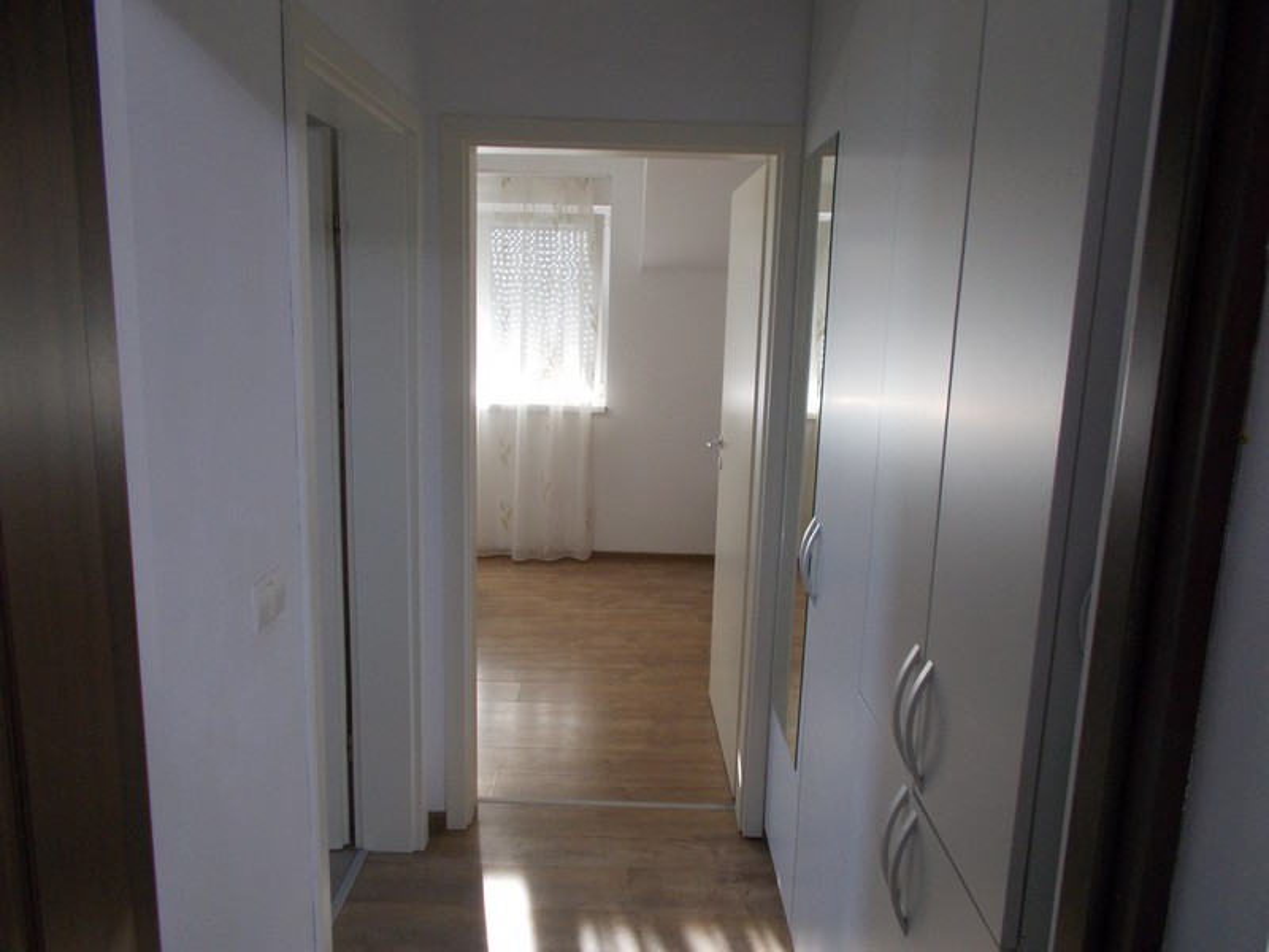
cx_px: 634
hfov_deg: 67.3
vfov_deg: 53.1
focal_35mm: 26
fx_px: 953
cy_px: 476
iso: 180
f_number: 3.2
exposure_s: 1/25
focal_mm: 4.6
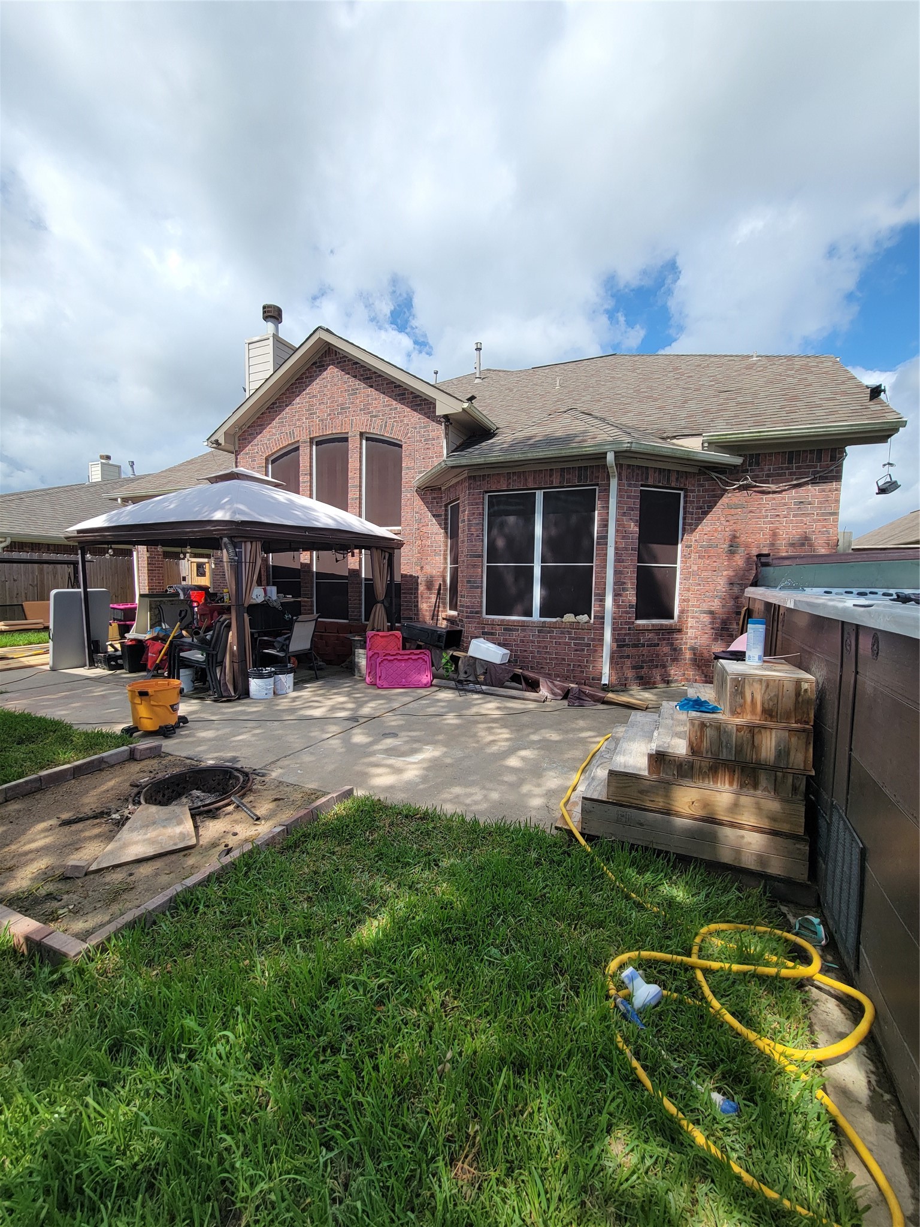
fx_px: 461
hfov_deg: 89.9
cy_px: 614
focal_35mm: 13
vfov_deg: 106.2
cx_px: 460
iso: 50
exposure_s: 1/1365
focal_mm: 2.2
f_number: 2.2
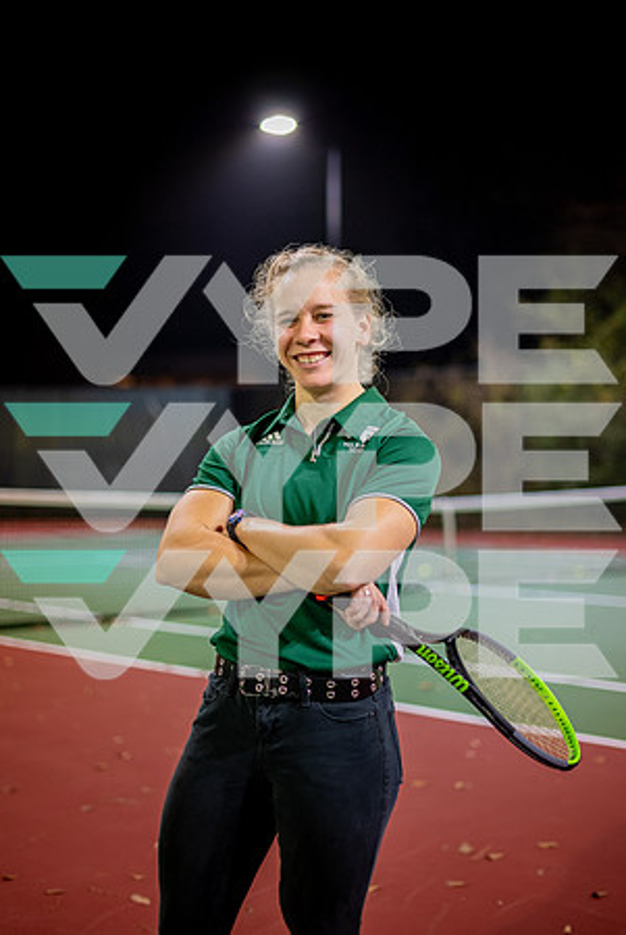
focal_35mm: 50
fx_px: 1301
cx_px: 313
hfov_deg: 27.1
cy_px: 468
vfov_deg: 39.6
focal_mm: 50
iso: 800
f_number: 1.8
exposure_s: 1/160
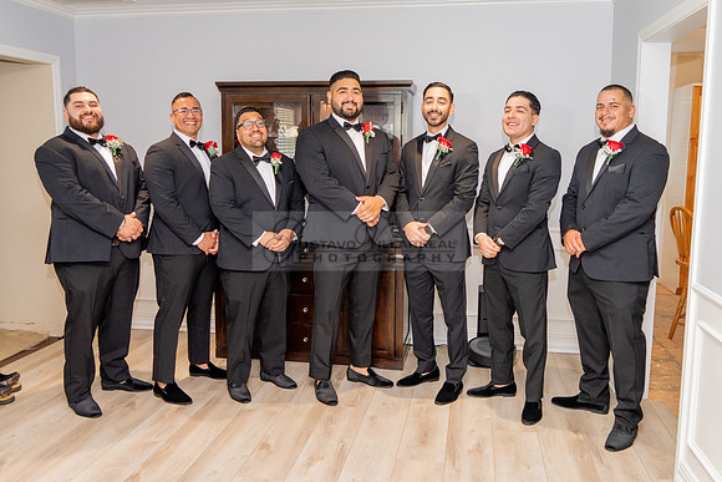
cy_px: 233
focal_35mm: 32
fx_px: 635
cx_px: 371
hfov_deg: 59.3
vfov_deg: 41.6
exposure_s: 1/160
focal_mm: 24
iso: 640
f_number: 4
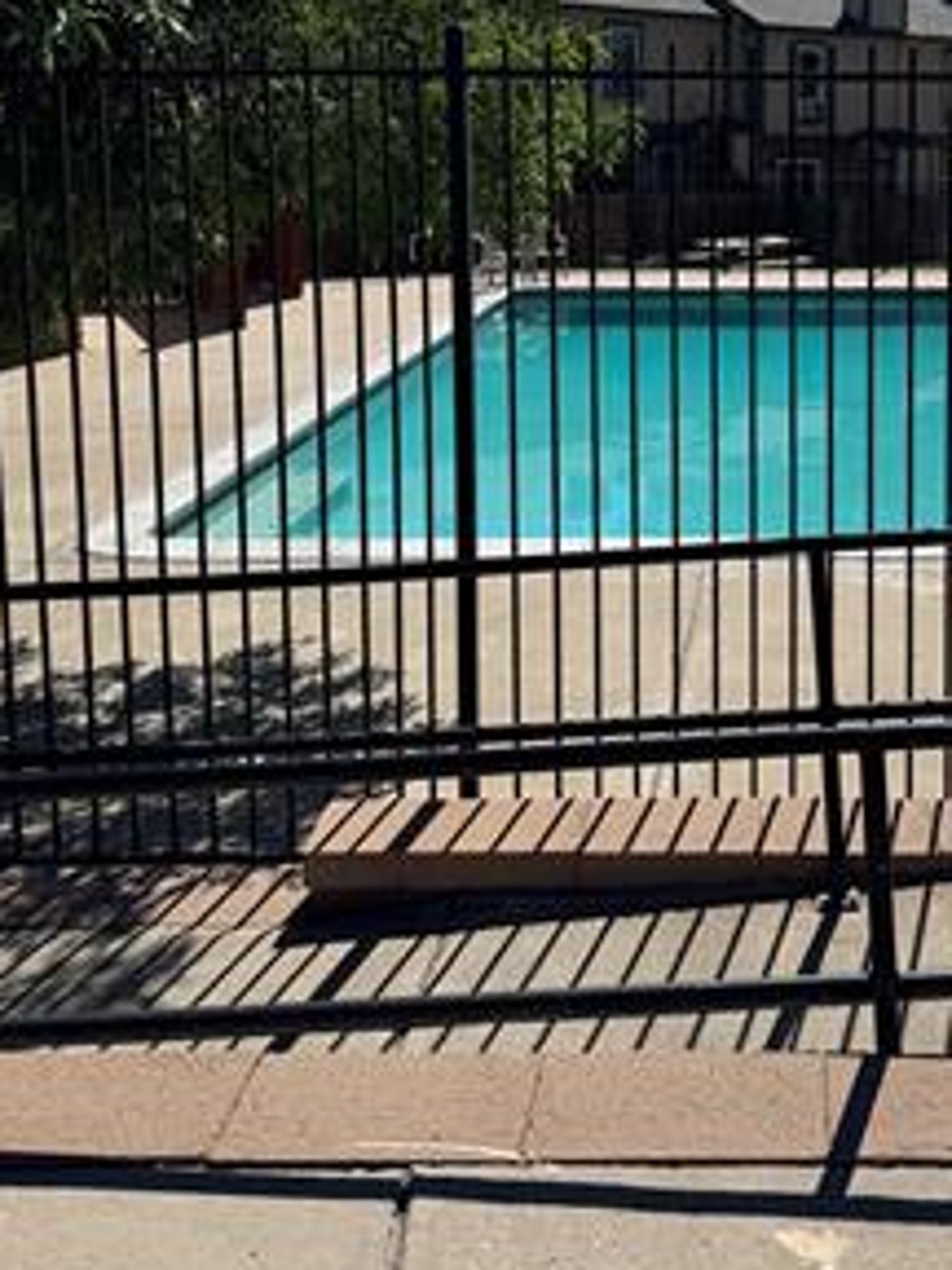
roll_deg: -0.1
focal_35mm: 40
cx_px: 780
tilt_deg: -5.1
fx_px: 1467
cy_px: 265
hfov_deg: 34.7
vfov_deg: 44.6
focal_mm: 6.76
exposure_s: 1/6410
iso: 80
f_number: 1.78
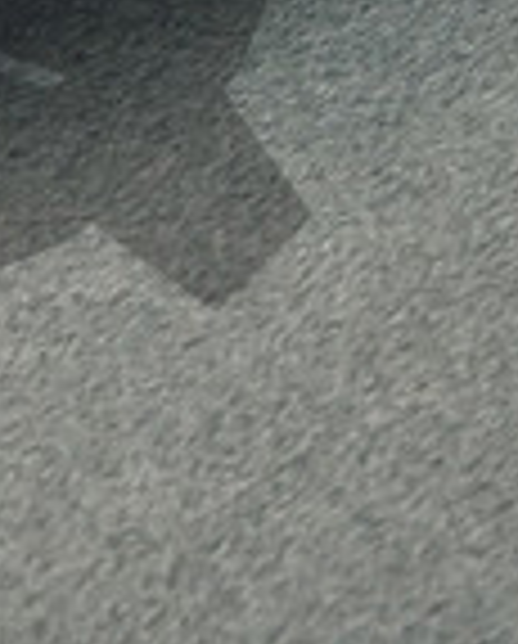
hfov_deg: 1.4
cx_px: -126
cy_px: -124
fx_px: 21796
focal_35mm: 1141
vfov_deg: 1.7
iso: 1250
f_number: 2
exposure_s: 1/1250
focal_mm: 200
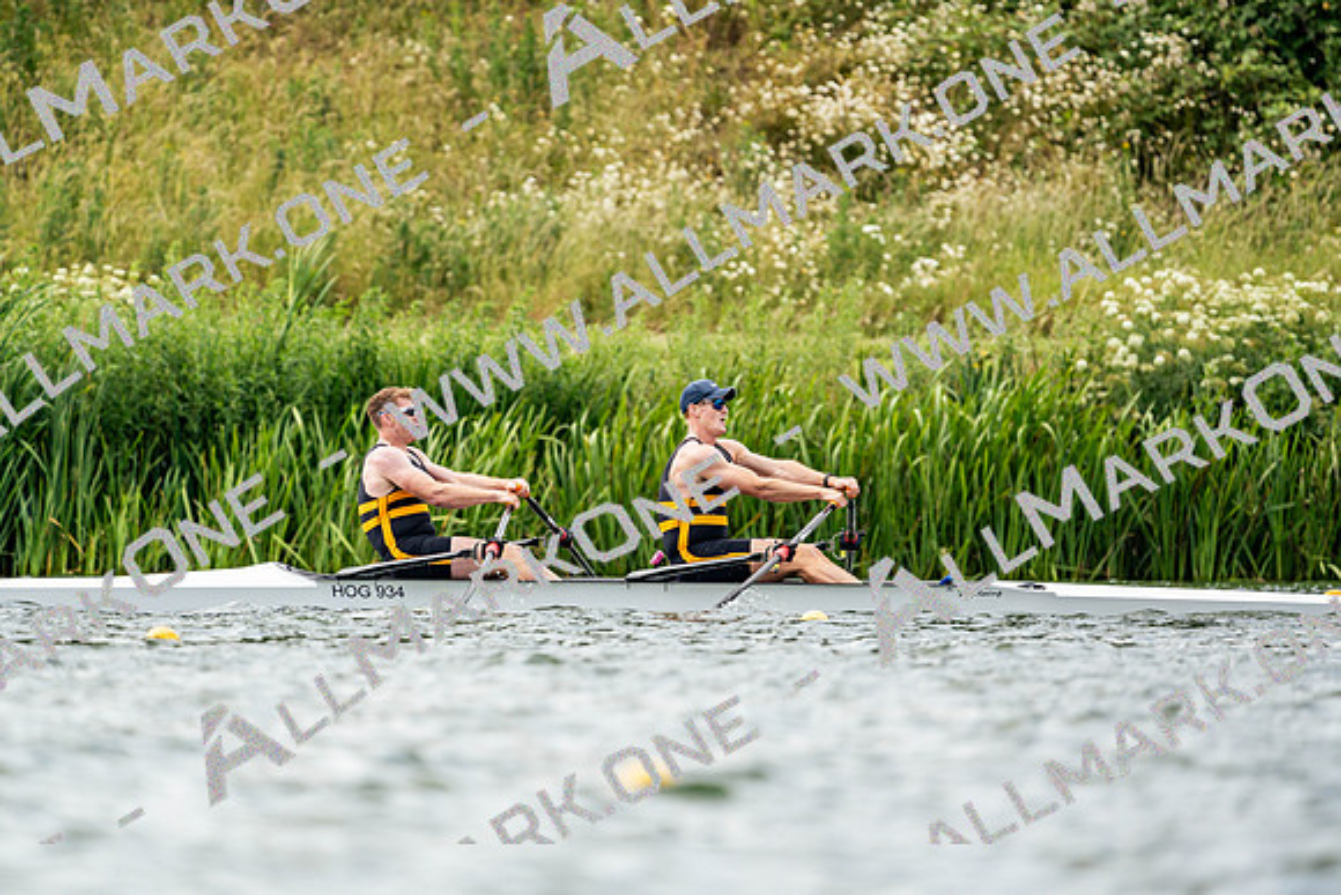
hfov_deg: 3.4
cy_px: 448
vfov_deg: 2.3
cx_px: 670
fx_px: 22354
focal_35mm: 600
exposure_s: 1/2000
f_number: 6.3
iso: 500
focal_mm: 600
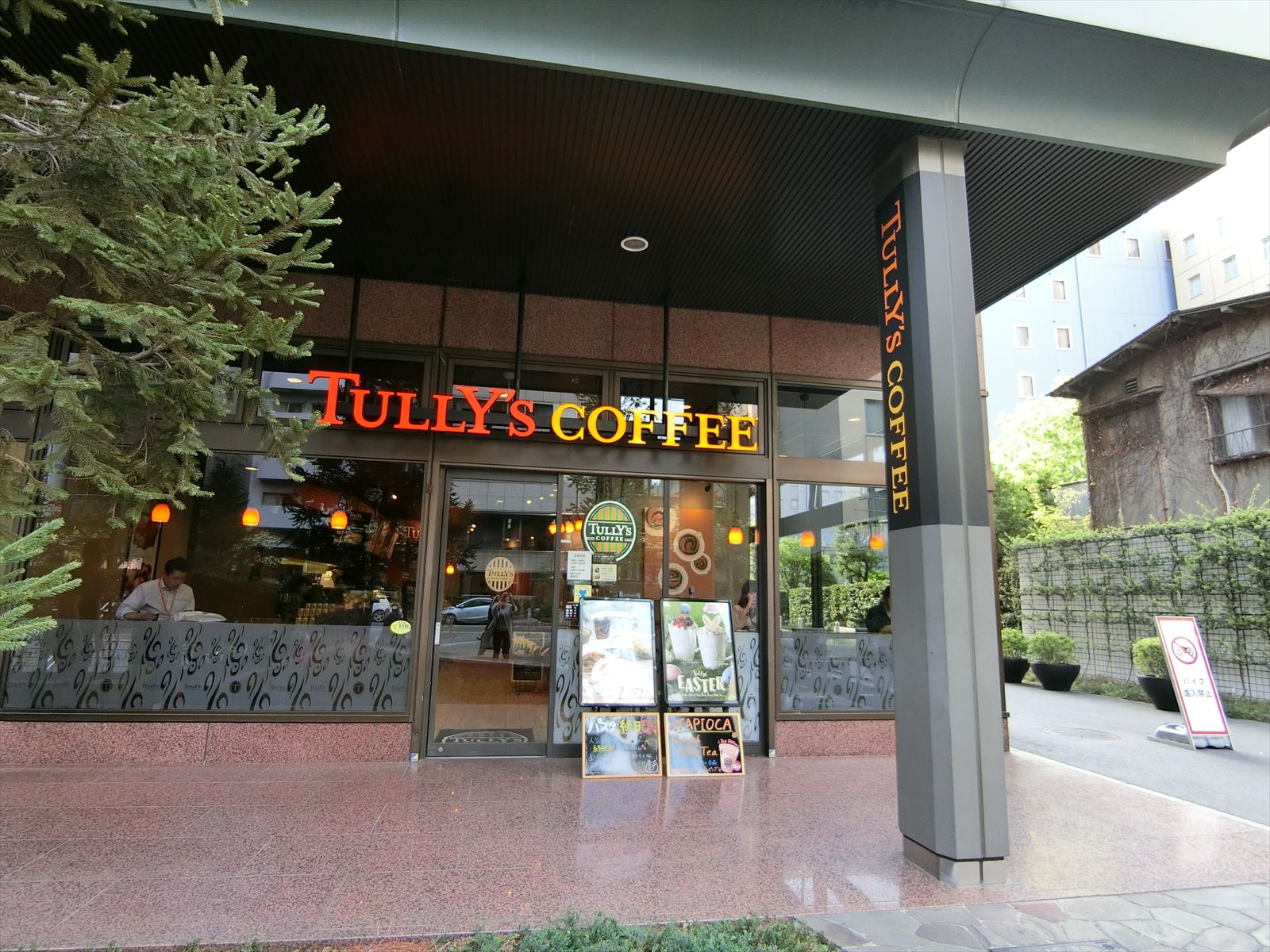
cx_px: 635
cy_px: 476
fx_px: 697
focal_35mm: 19
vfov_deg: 68.7
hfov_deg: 84.7
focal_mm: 4.06
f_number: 2.7
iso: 160
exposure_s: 1/125
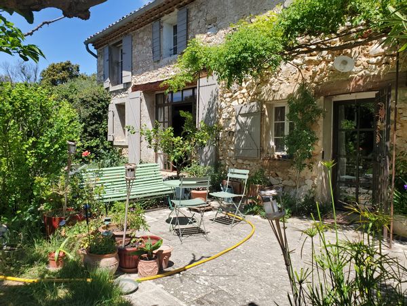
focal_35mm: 26
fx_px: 306
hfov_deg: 67.3
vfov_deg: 53.1
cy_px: 153
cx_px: 204
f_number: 2.4
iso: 50
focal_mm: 4.3
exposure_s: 1/912
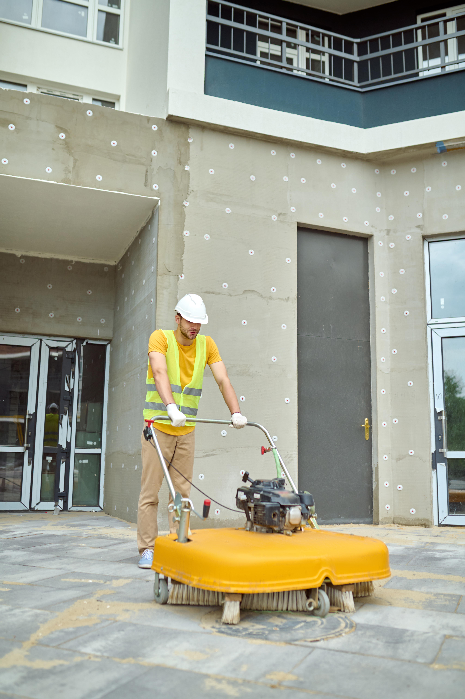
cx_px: 232
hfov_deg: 37.8
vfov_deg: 54.5
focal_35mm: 35
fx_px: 679
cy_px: 350
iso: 500
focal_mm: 35
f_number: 2.5
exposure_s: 1/800
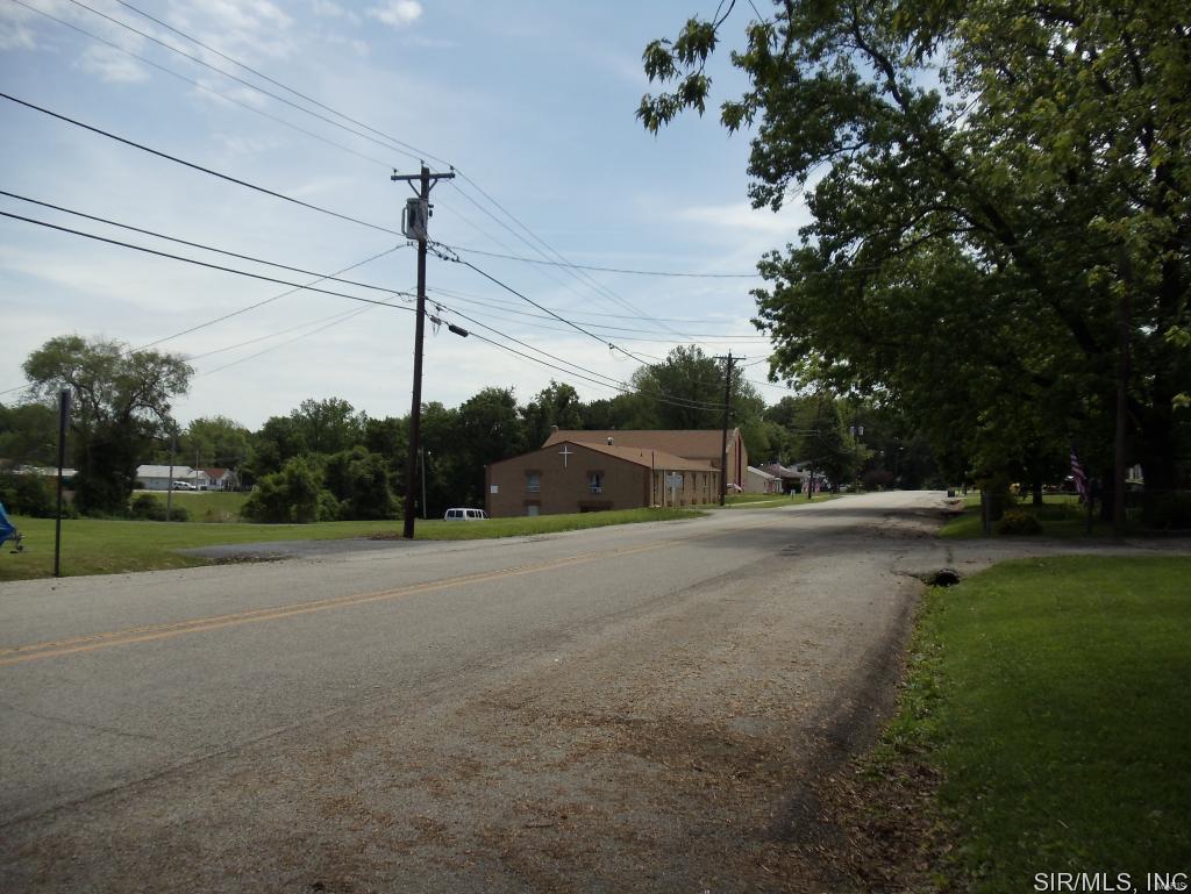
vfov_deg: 32.9
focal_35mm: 44
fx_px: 1515
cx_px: 596
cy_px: 447
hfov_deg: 42.9
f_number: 7.1
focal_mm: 6
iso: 100
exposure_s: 1/400
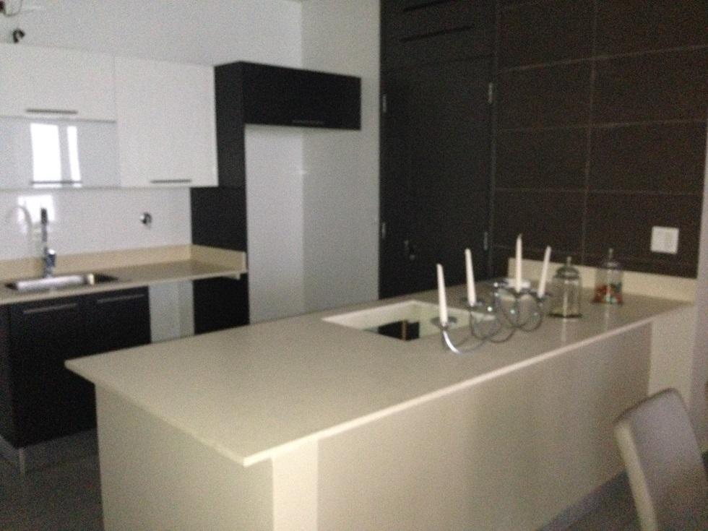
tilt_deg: -9.0
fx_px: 675
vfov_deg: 42.9
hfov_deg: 55.4
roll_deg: +0.3
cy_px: 266
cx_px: 354
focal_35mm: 33
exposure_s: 1/16
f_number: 2.4
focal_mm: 4.12
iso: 640
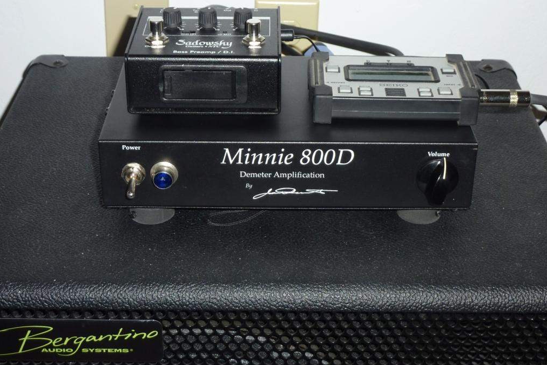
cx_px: 275
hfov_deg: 32.4
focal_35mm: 62
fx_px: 942
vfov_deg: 21.9
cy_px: 172
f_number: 3.9
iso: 125
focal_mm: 9.7
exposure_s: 1/30
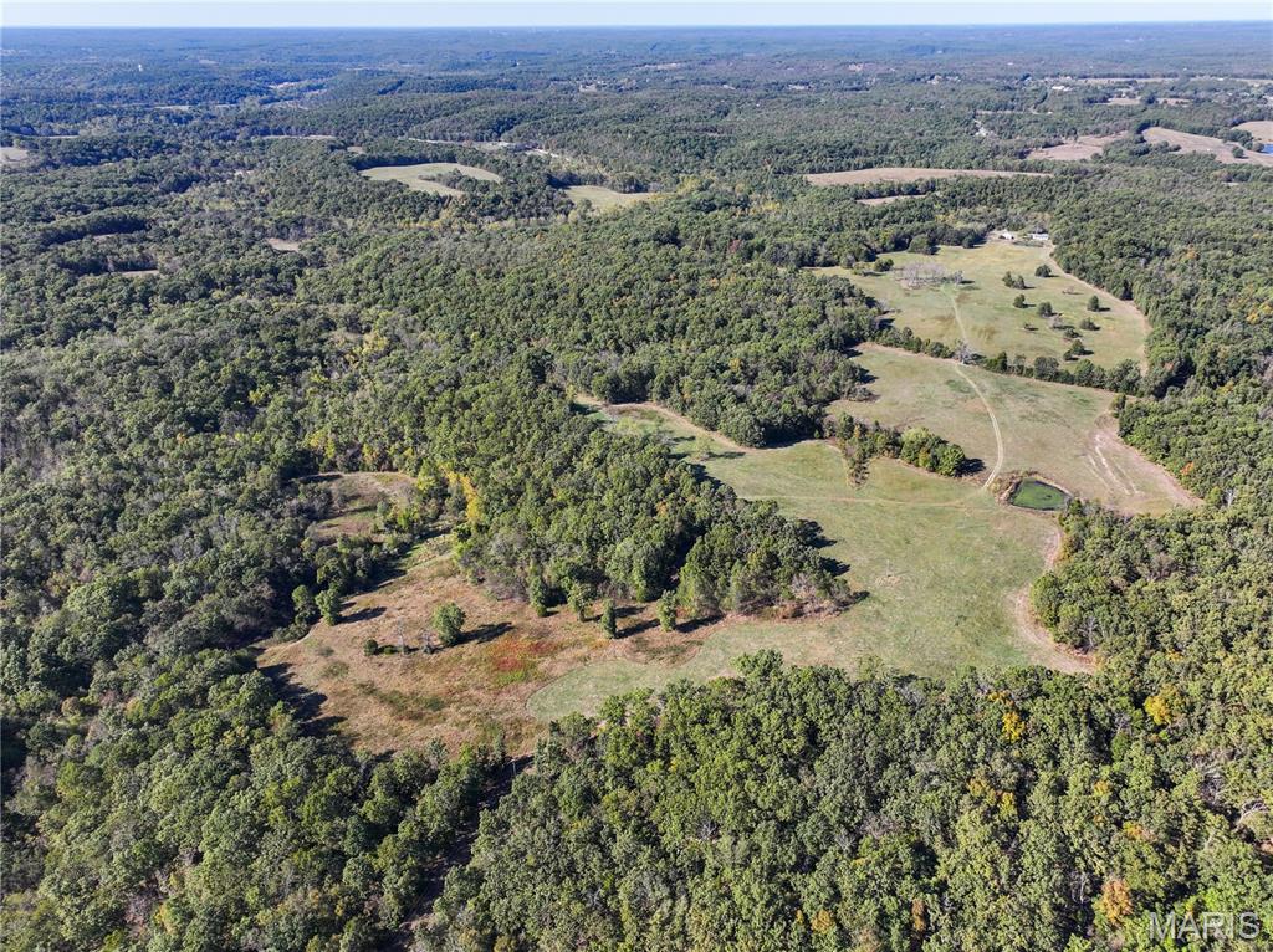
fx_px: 882
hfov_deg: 71.6
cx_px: 636
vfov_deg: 56.7
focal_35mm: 24
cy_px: 476
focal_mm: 12.29
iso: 120
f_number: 2.8
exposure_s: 1/1250
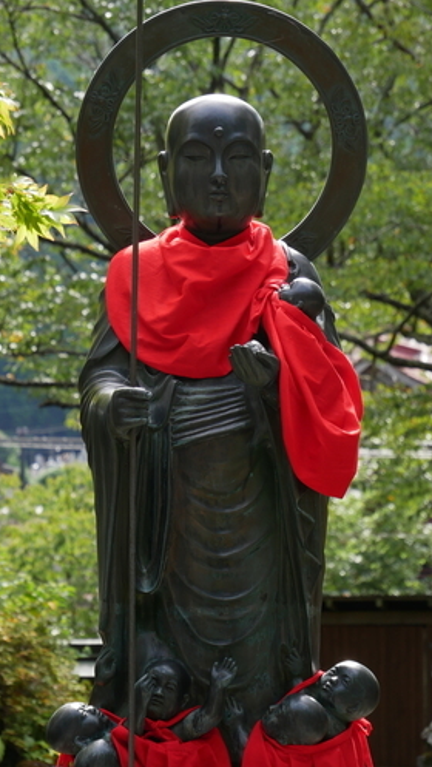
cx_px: 95
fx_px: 2624
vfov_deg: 16.6
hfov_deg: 9.4
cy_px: 338
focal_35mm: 129
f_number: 5.6
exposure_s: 1/200
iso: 200
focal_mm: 49
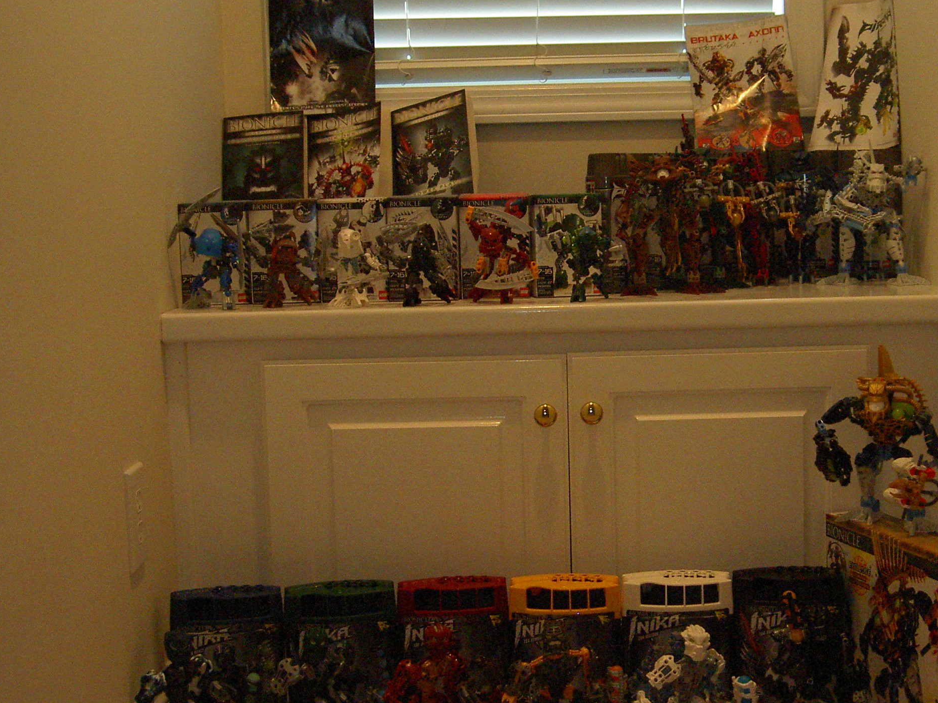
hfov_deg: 31.6
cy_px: 376
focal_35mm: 61
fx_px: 1653
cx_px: 564
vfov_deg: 24.0
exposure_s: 1/64.1
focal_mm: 9
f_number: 2.9
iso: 100
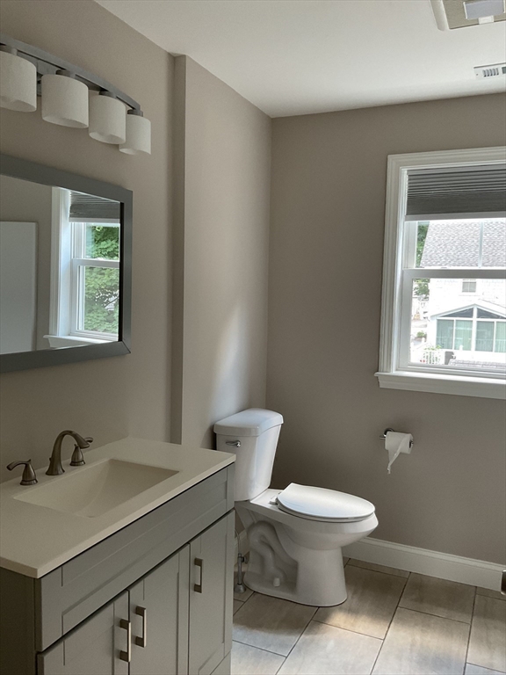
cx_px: 253
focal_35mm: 29
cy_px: 338
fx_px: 565
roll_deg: -1.4
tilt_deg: -5.4
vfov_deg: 61.7
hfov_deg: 48.2
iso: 80
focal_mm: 3
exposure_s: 1/50
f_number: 1.8
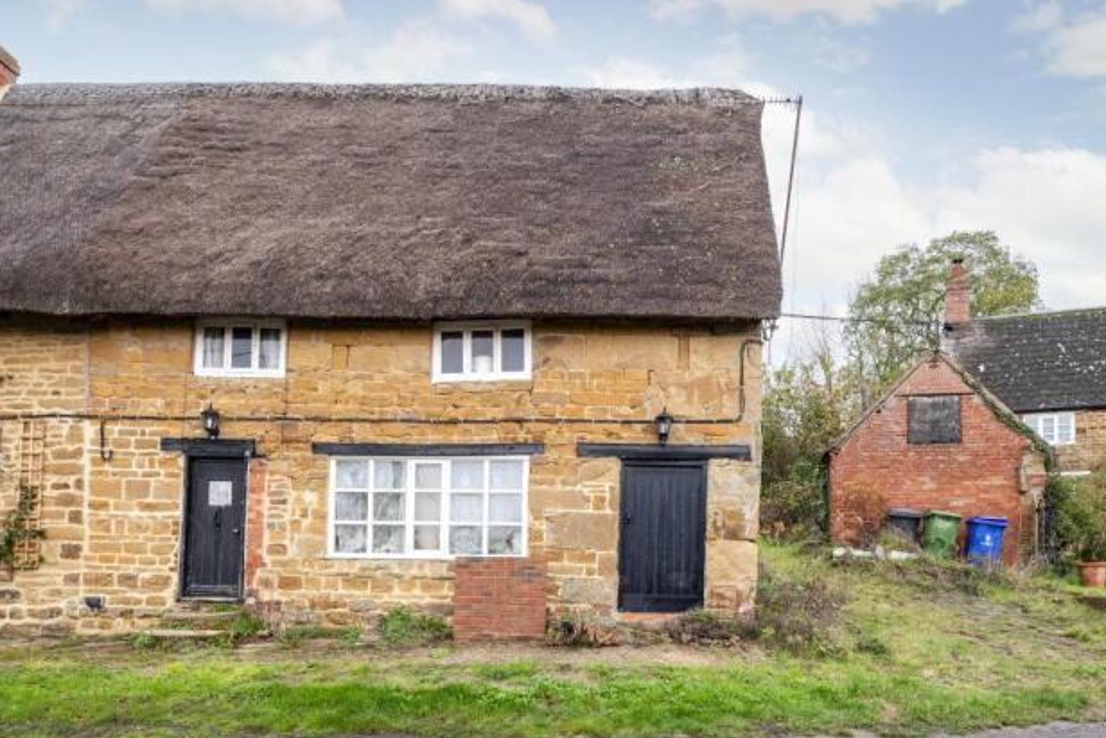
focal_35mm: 17
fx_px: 522
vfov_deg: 70.5
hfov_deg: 93.2
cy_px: 362
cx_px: 571
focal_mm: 16
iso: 320
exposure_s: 1/25
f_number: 8
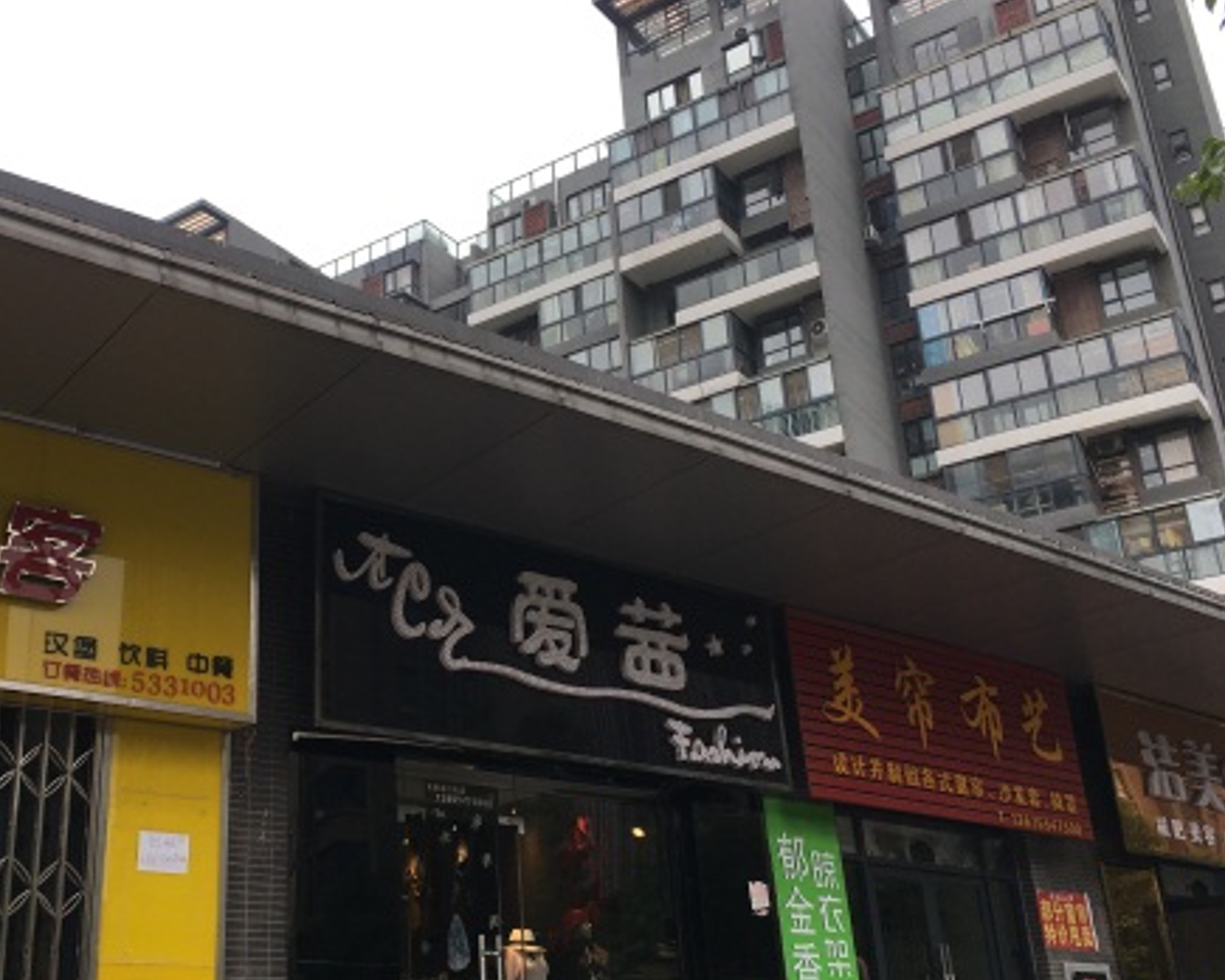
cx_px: 417
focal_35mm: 39
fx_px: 1414
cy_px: 515
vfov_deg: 38.2
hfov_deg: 46.2
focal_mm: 4.15
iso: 25
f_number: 2.2
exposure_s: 1/217
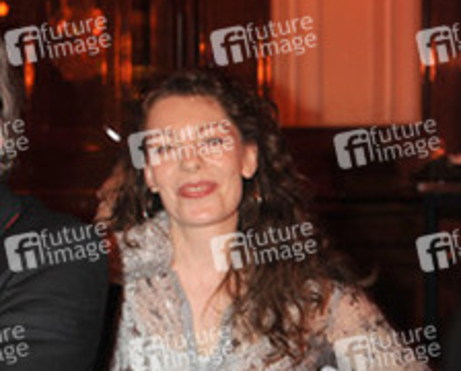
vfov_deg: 15.7
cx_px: 3
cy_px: 196
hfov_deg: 19.0
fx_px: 1339
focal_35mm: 98
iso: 1000
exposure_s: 1/25
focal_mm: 52
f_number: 5.6
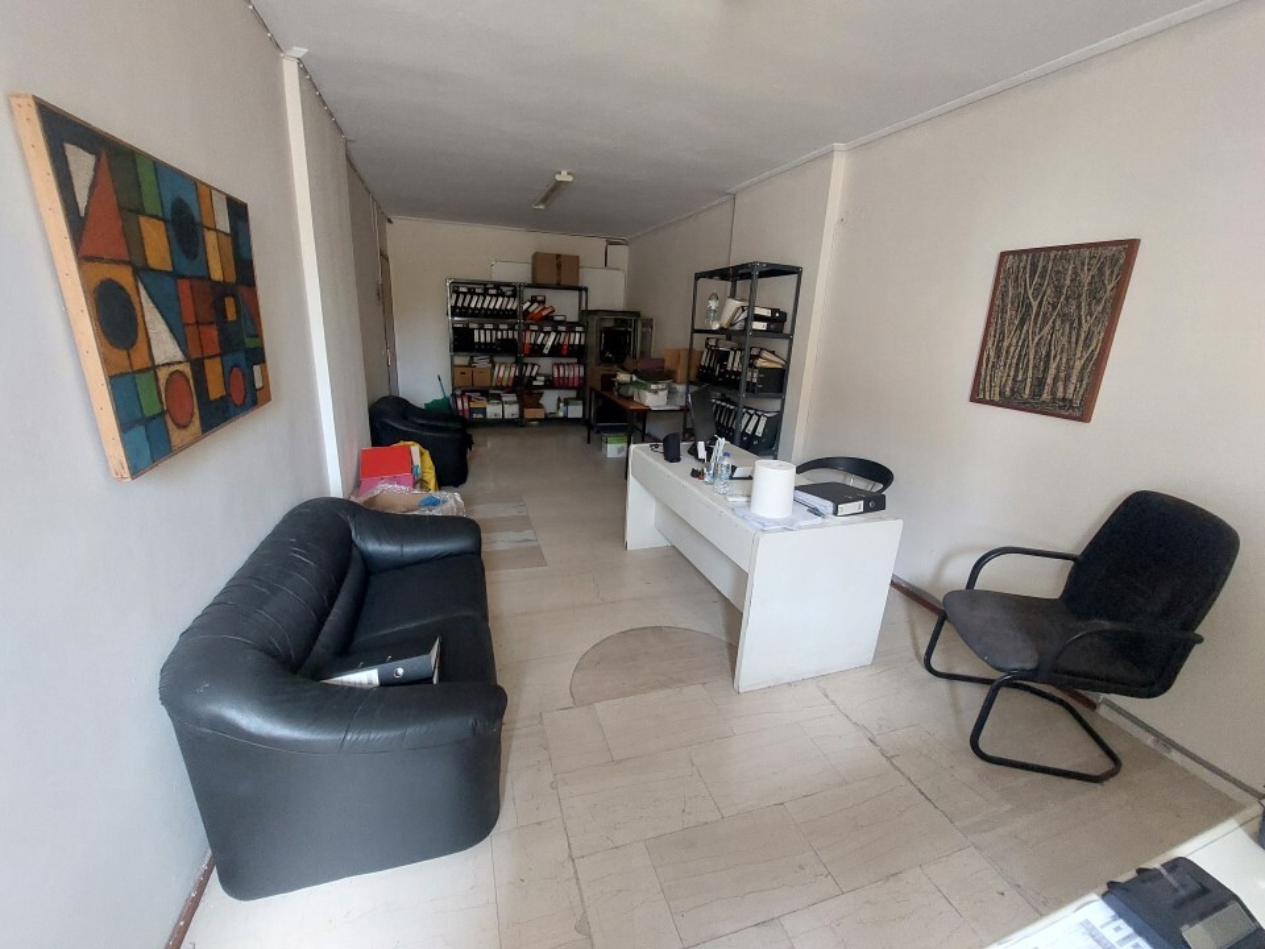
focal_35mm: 13
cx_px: 632
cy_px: 474
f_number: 2.2
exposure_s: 1/30
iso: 400
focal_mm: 1.74
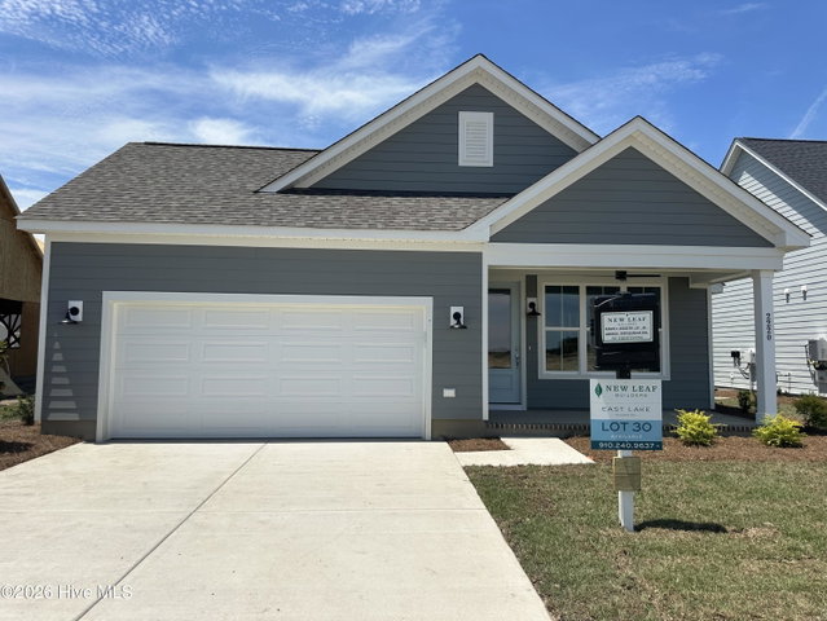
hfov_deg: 71.6
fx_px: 574
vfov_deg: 56.9
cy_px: 310
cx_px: 414
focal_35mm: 24
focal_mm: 6.86
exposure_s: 1/7576
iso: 80
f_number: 1.78
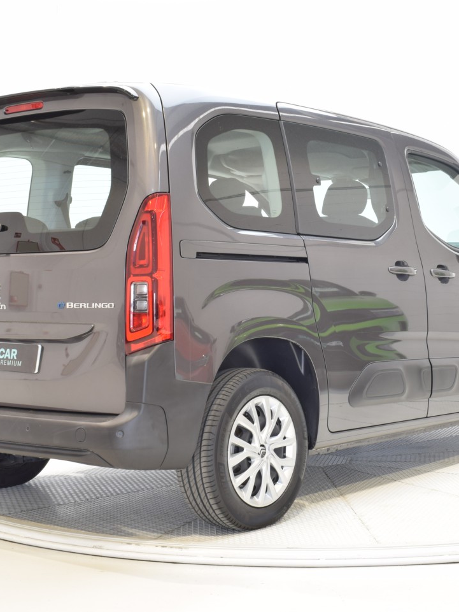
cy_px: 302
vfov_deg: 30.7
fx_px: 1114
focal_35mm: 63
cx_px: 274
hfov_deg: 23.3
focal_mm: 28
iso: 100
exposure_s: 1.3
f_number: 16
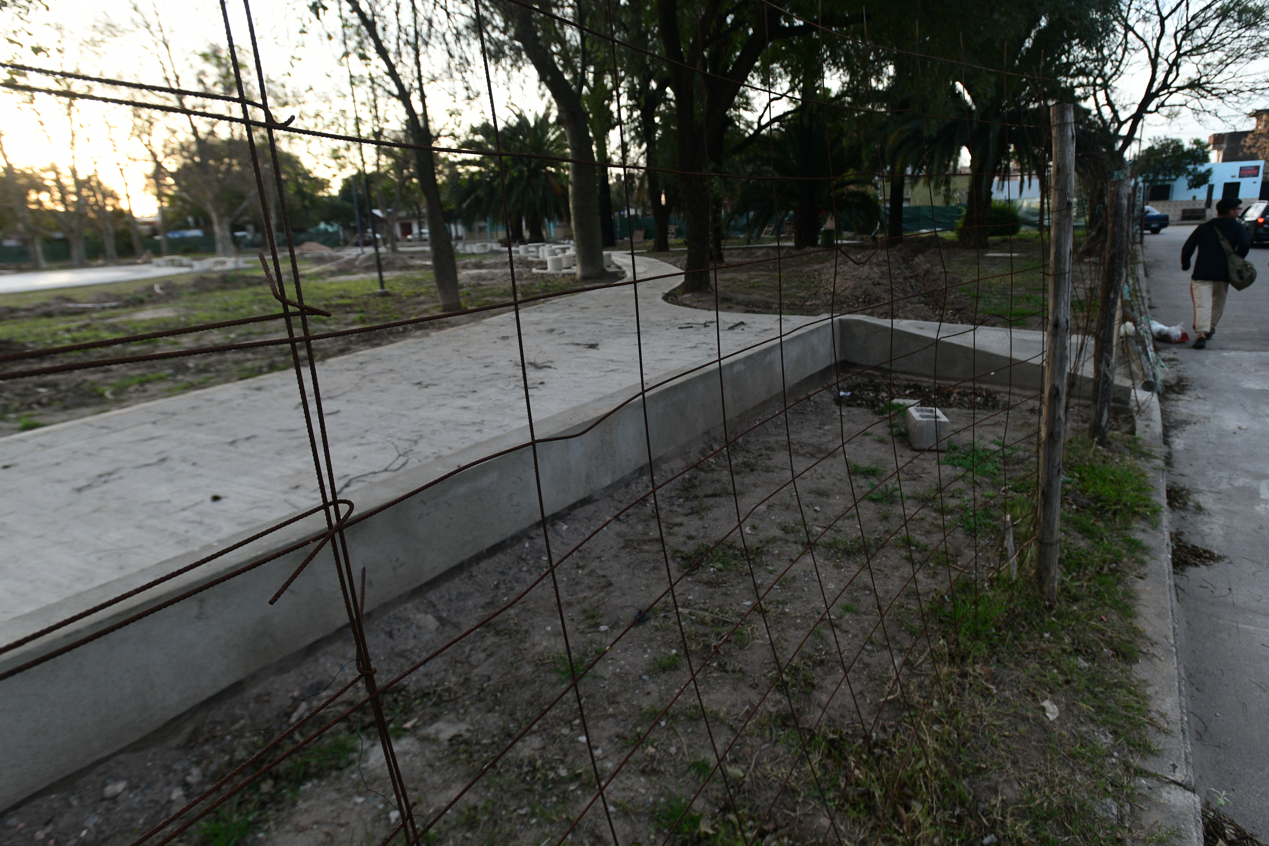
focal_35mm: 20
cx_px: 683
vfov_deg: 61.9
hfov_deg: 83.8
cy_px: 409
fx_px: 705
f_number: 4.5
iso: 1250
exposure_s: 1/500
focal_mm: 17
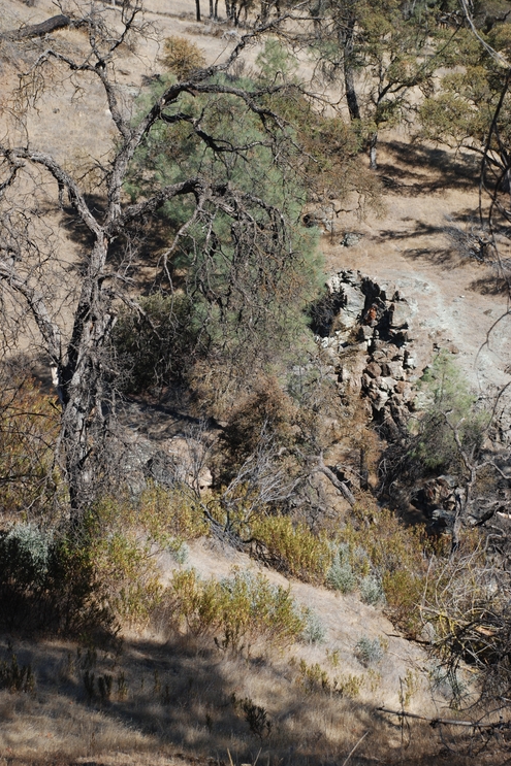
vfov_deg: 21.7
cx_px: 253
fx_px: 2002
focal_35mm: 94
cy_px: 381
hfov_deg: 14.5
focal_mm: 62
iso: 200
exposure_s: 1/500
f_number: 5.3
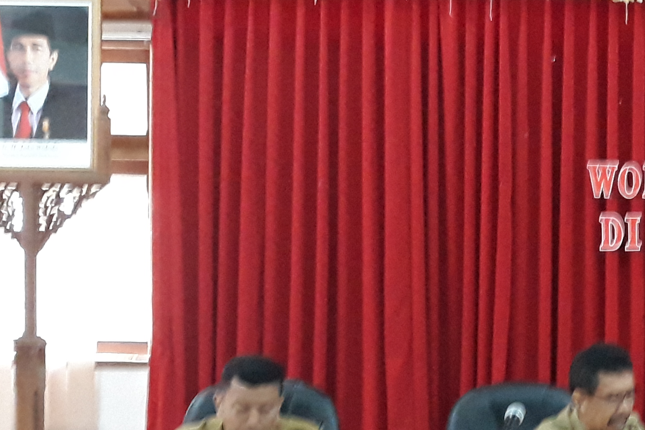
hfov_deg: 23.8
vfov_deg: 17.5
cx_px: 763
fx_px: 1398
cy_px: 285
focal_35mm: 78
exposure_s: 1/25
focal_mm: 3.71
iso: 400
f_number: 1.7
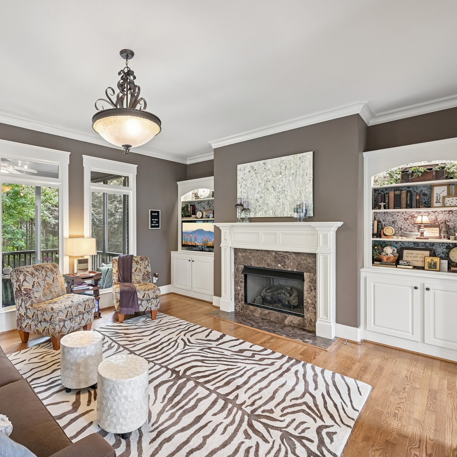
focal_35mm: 18
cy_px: 229
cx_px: 164
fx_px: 269
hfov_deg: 78.8
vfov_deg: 80.7
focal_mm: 14
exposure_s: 1/6
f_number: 8
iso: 400
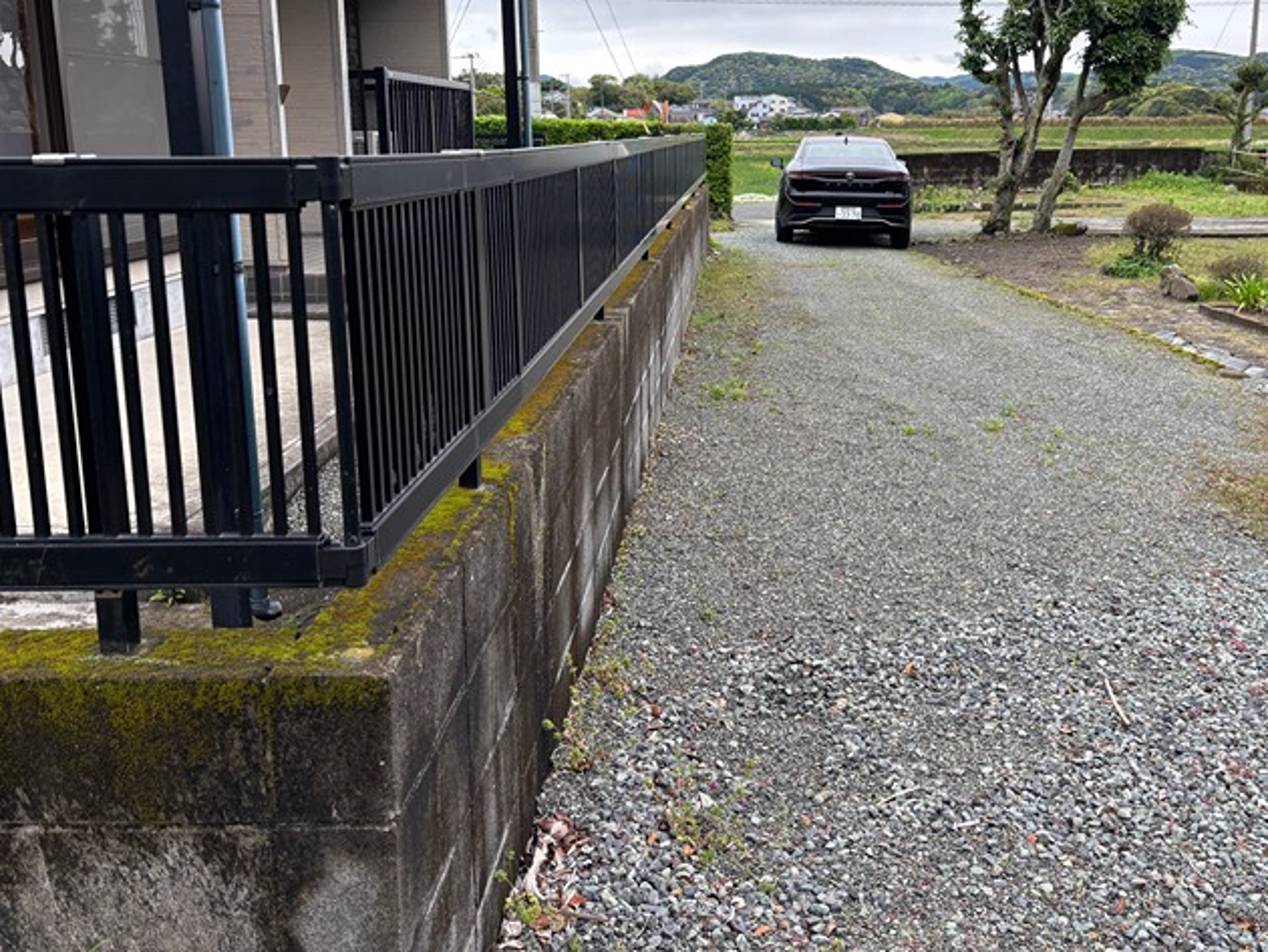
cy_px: 350
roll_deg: -1.9
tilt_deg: -10.4
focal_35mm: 33
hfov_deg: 55.1
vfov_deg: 42.6
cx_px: 733
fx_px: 1209
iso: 50
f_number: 1.6
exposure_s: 1/493
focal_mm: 5.96
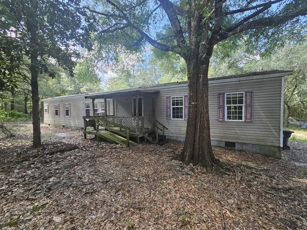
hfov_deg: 106.2
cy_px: 115
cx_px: 154
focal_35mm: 13
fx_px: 115
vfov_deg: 89.9
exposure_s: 1/207
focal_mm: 2.2
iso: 125
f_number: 2.2
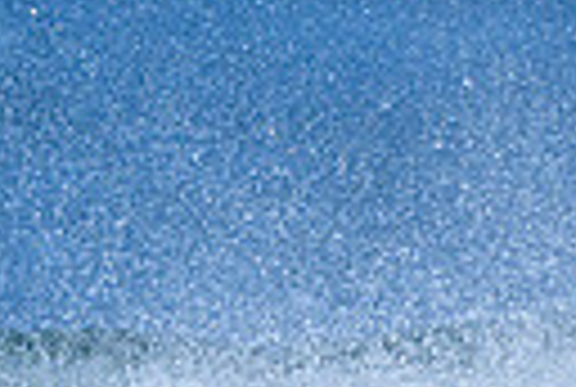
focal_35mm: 3818
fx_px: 61230
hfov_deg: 0.5
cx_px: -72
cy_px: 709
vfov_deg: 0.4
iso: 360
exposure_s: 1/2000
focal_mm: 800
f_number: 6.3
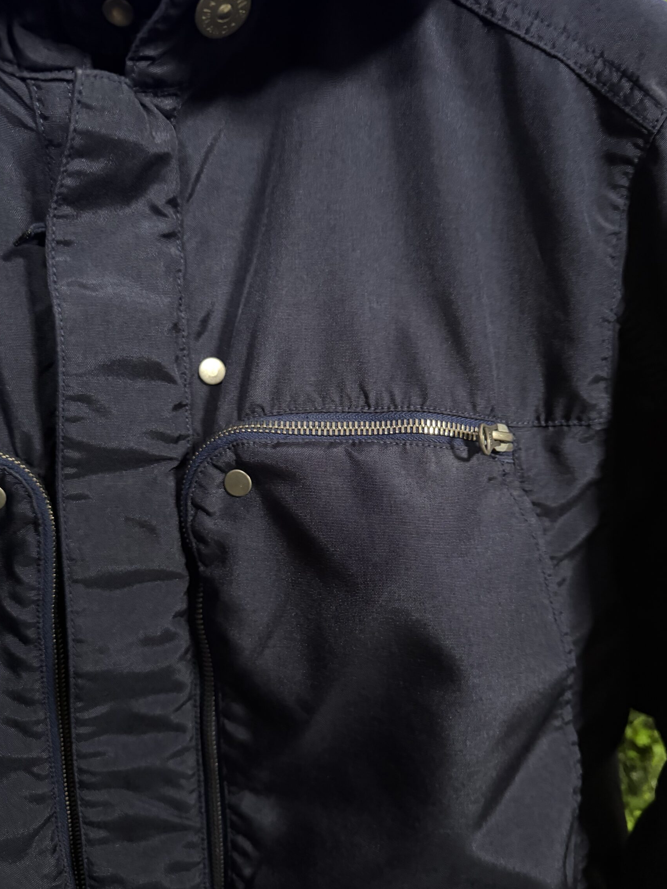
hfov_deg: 51.3
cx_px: 351
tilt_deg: -10.5
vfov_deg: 65.3
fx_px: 694
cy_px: 459
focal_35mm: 27
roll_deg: +0.1
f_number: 1.78
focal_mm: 6.76
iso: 1250
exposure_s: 1/28
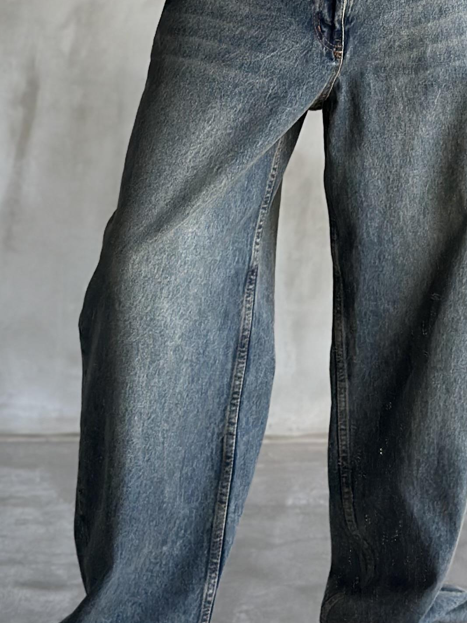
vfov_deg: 14.2
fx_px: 2447
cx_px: 312
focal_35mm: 136
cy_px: -31
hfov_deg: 10.9
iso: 160
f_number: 1.78
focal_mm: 6.86
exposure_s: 1/60
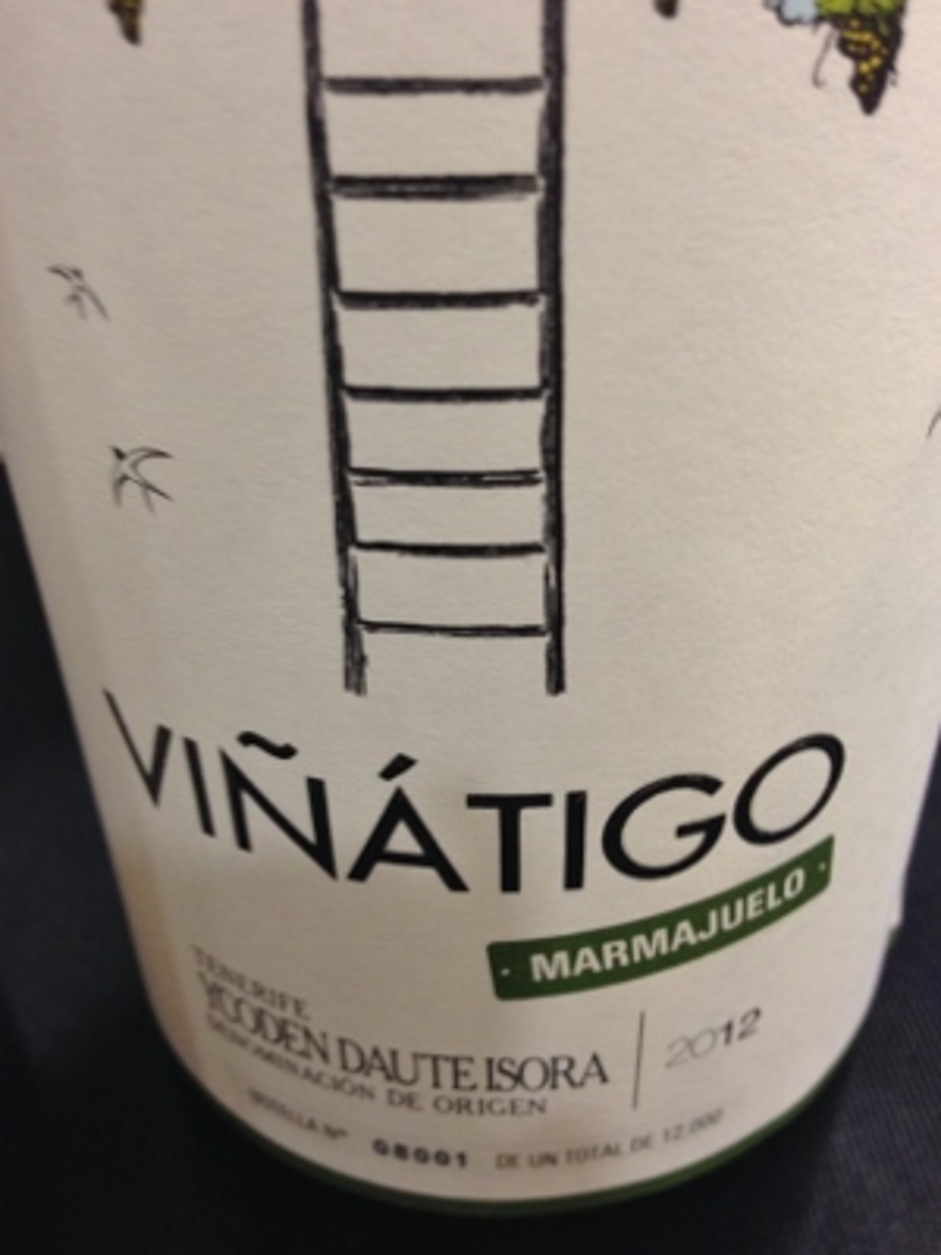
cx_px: 470
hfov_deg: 42.9
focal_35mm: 33
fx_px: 1196
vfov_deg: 55.4
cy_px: 628
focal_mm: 4.12
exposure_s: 1/20
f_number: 2.4
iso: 100
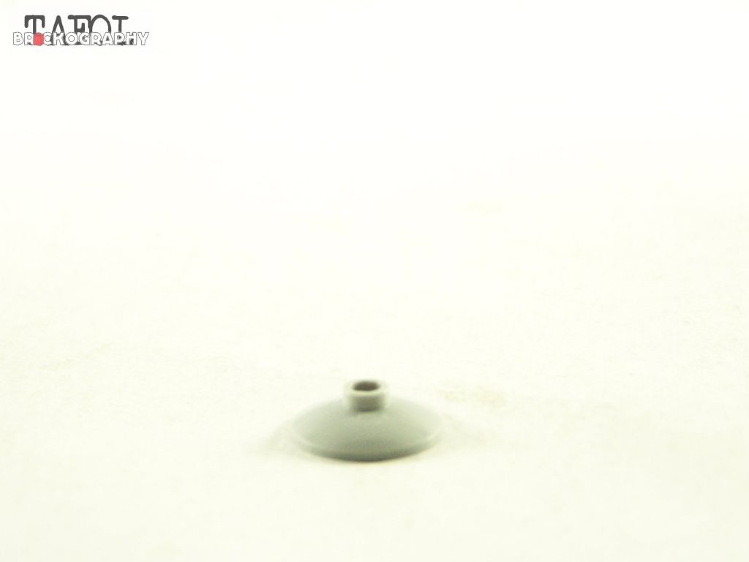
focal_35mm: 105
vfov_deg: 14.1
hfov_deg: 18.7
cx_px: 374
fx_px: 2272
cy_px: 281
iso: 400
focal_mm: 17.5
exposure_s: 1/60
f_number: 3.2
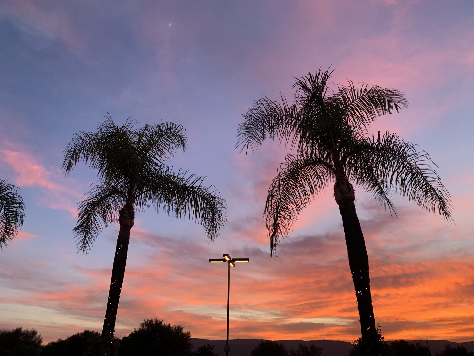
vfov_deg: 53.1
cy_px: 178
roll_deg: -3.5
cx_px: 237
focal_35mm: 26
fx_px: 356
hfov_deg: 67.3
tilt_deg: +27.3
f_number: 1.8
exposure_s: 1/103
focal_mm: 4.25
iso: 100
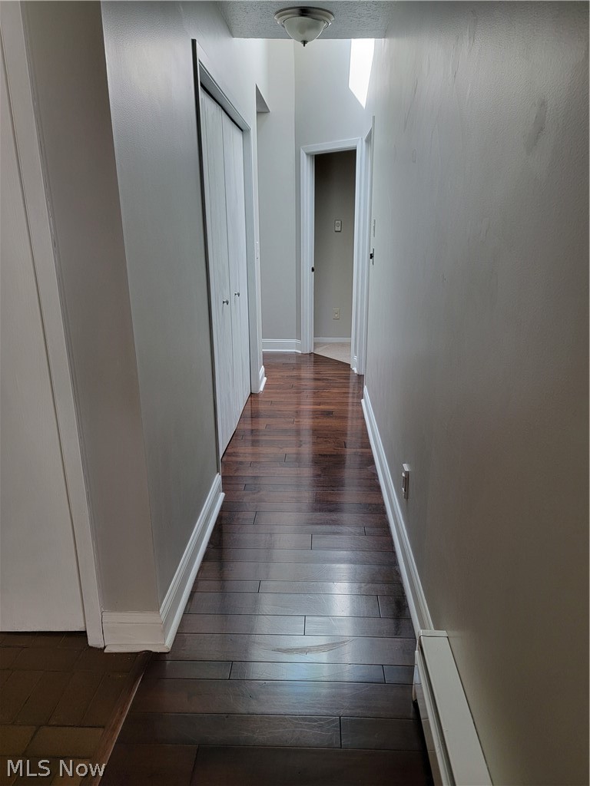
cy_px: 393
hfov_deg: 56.8
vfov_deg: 71.6
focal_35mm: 24
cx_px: 295
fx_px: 545
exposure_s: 1/120
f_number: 1.8
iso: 160
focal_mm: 6.7
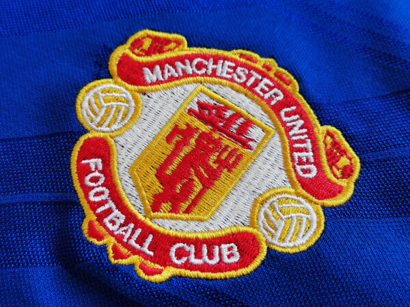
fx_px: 521
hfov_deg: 42.9
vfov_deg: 32.9
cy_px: 154
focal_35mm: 44
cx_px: 205
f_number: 1.8
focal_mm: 5.58
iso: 50
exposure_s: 1/154
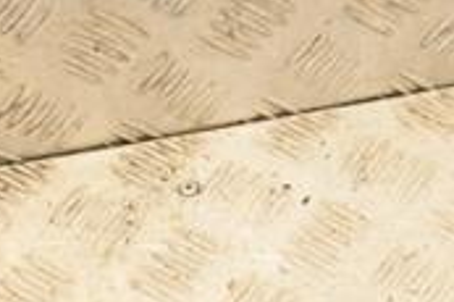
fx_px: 1575
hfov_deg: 15.8
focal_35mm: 125
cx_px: 535
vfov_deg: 10.6
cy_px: 433
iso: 800
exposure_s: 1/200
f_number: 6.3
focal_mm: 24
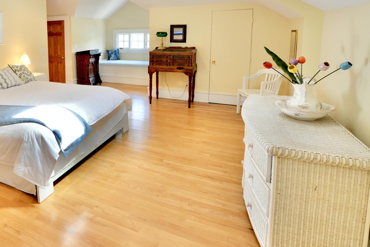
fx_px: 236
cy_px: 68
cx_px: 82
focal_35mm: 23
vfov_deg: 53.1
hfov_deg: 69.7
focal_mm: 14
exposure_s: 1/80
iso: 800
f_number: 4.5
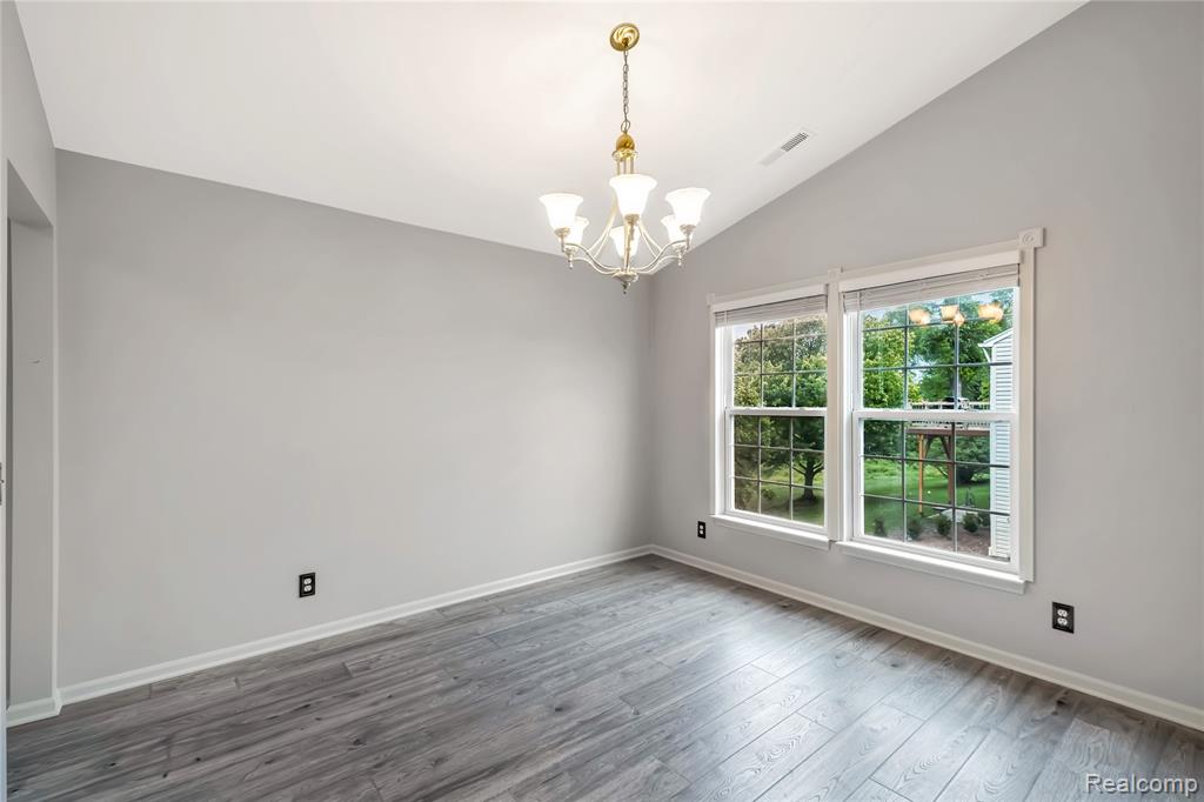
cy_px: 401
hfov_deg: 100.4
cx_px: 602
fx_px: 501
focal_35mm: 15
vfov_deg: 77.3
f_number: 7.1
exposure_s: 1/100
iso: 400
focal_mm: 10
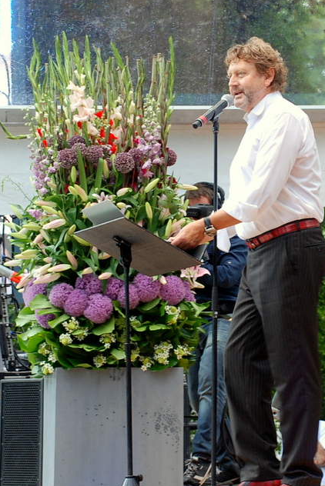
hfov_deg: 16.7
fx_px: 1109
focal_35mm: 82
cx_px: 184
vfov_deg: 24.7
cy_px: 255
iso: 320
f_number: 4.8
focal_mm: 48
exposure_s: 1/30
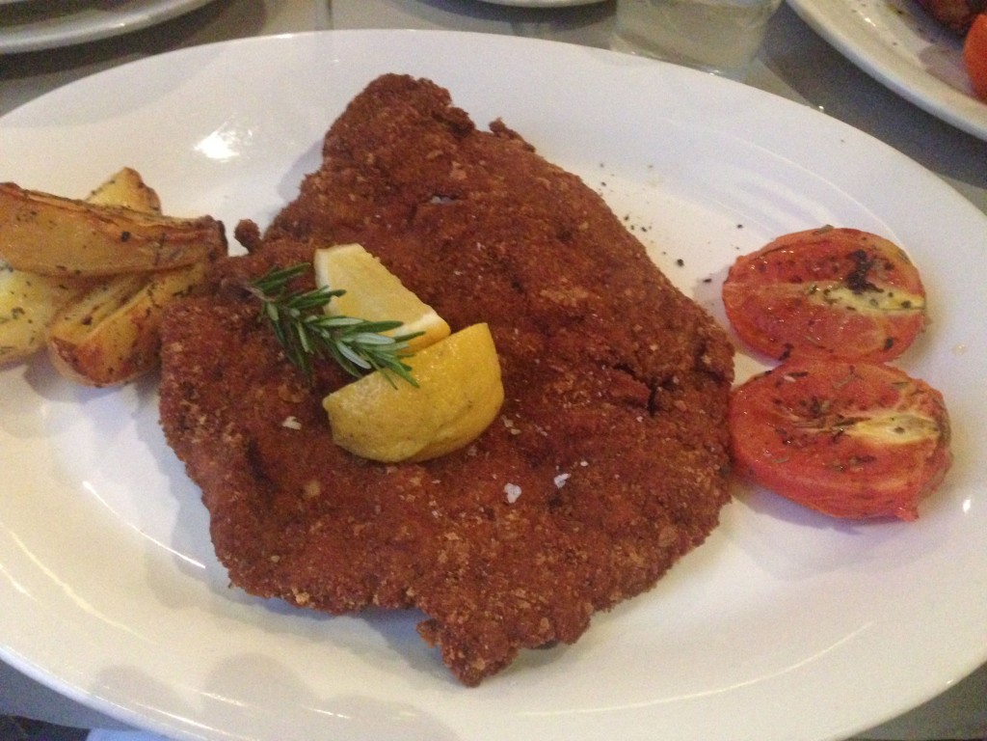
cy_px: 370
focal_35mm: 33
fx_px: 941
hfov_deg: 55.4
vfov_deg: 42.9
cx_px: 494
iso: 800
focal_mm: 4.12
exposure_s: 1/15
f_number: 2.4
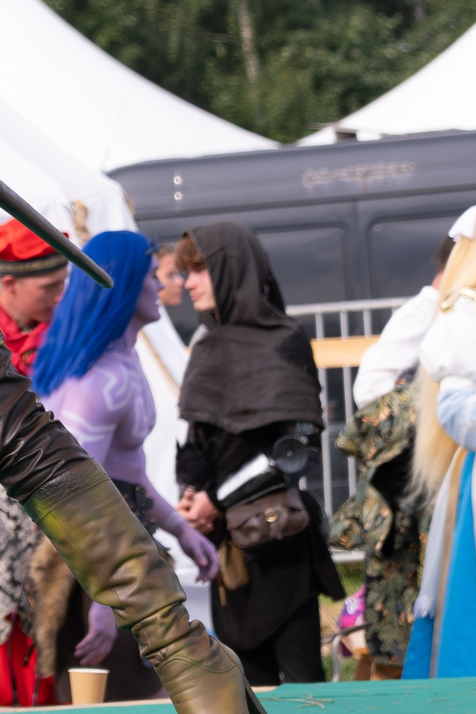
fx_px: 5950
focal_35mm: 300
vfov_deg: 6.8
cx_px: -376
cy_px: -26
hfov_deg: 4.5
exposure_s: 1/1250
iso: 200
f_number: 3.6
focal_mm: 55
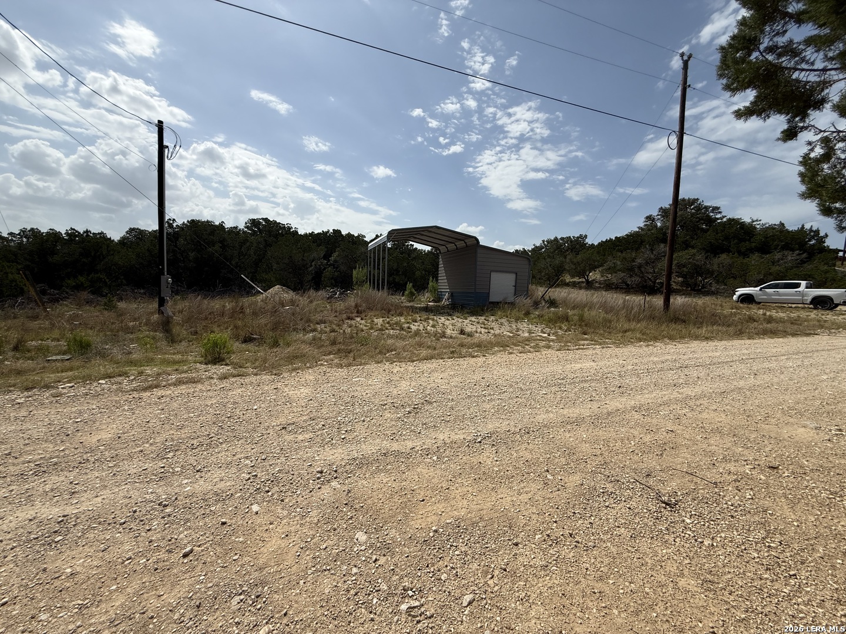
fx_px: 342
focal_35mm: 14
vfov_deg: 85.7
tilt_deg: -6.3
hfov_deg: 102.1
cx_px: 423
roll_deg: -3.2
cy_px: 317
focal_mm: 2.22
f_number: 2.2
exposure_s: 1/4762
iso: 50
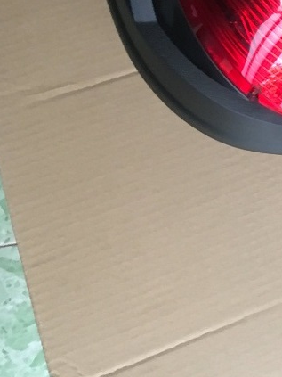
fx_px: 902
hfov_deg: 16.6
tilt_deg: -68.3
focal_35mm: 83
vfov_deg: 21.7
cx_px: 386
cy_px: -89
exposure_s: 1/17
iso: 80
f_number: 2.2
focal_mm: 4.15
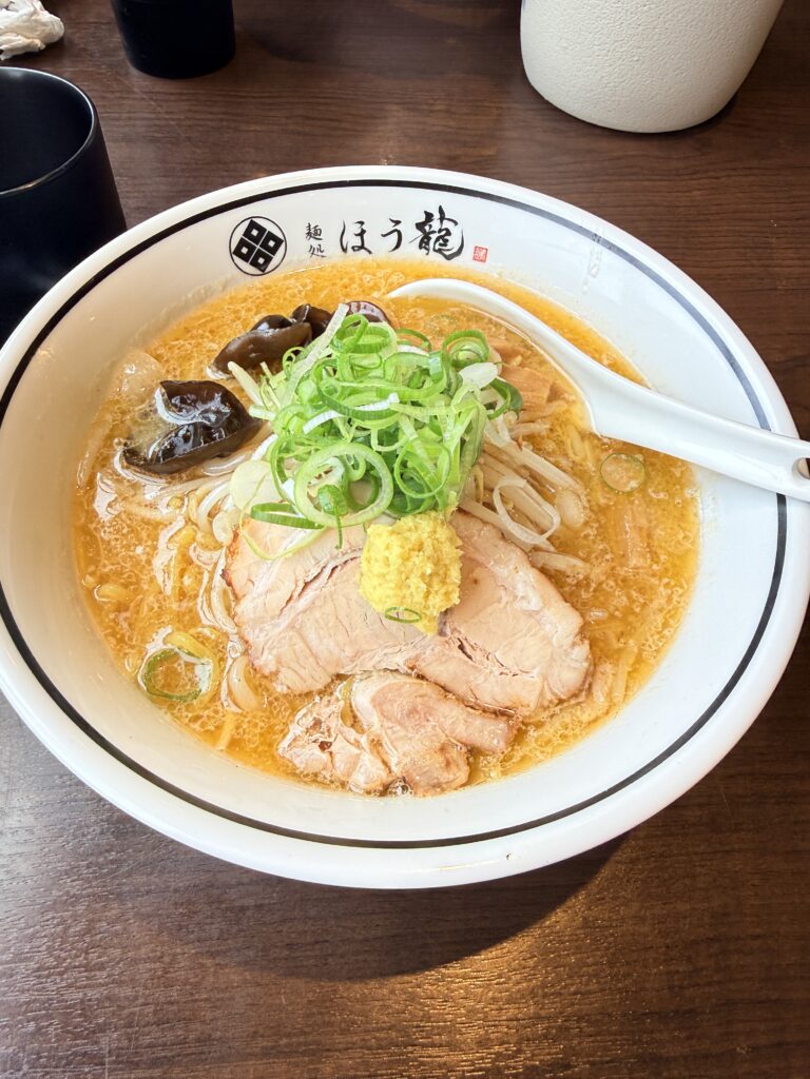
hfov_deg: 56.8
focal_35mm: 24
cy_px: 540
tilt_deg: -56.0
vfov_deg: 71.6
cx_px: 405
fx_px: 749
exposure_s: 1/99
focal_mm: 2.22
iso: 64
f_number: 2.2
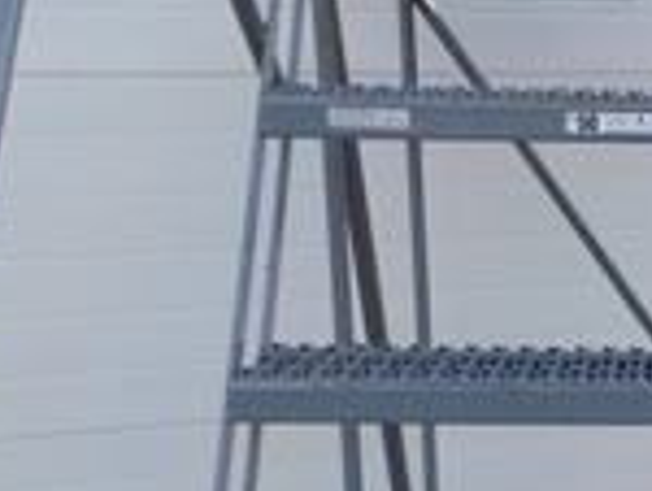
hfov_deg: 22.7
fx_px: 1509
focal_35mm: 80
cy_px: 569
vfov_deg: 17.7
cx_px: 748
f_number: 3.3
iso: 125
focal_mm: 4.1
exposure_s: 1/60
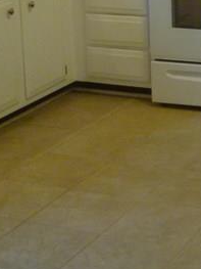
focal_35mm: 109
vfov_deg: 17.2
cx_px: 249
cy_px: -52
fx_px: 845
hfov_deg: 13.2
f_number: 2.8
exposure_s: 1/30
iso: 250
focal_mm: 5
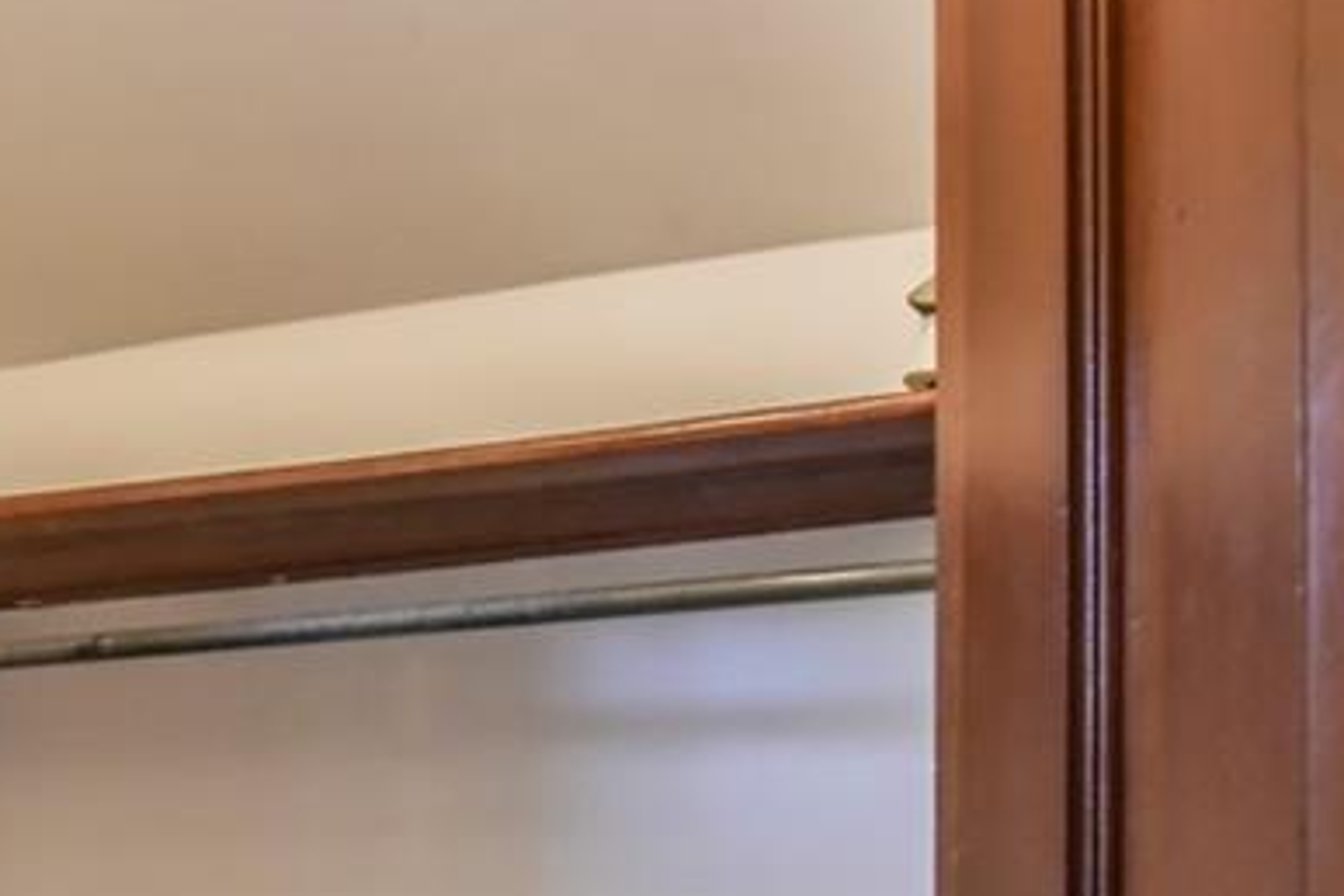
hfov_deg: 40.8
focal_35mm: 45
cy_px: 995
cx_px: 181
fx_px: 1680
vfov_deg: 27.3
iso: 4000
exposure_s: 1/100
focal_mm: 17
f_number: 10
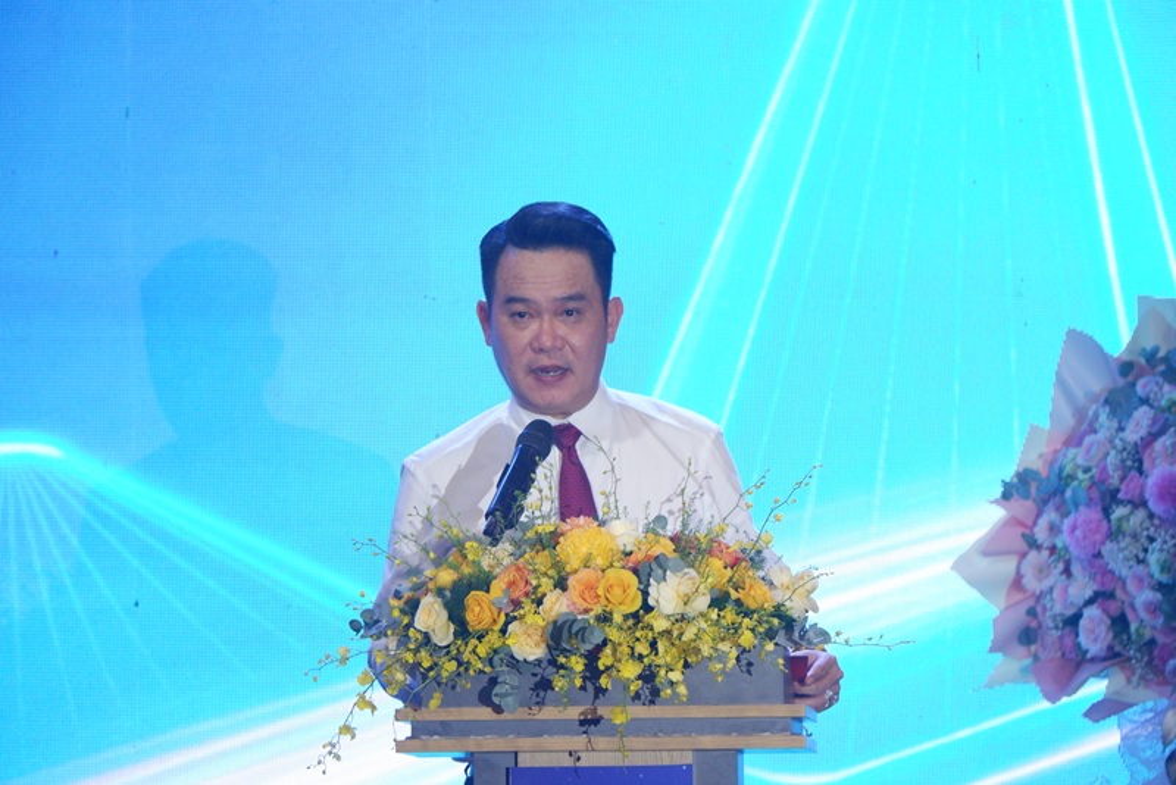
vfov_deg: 4.0
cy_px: 392
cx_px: 588
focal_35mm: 345
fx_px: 11273
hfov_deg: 6.0
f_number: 6.7
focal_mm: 230
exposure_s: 1/125
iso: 2500
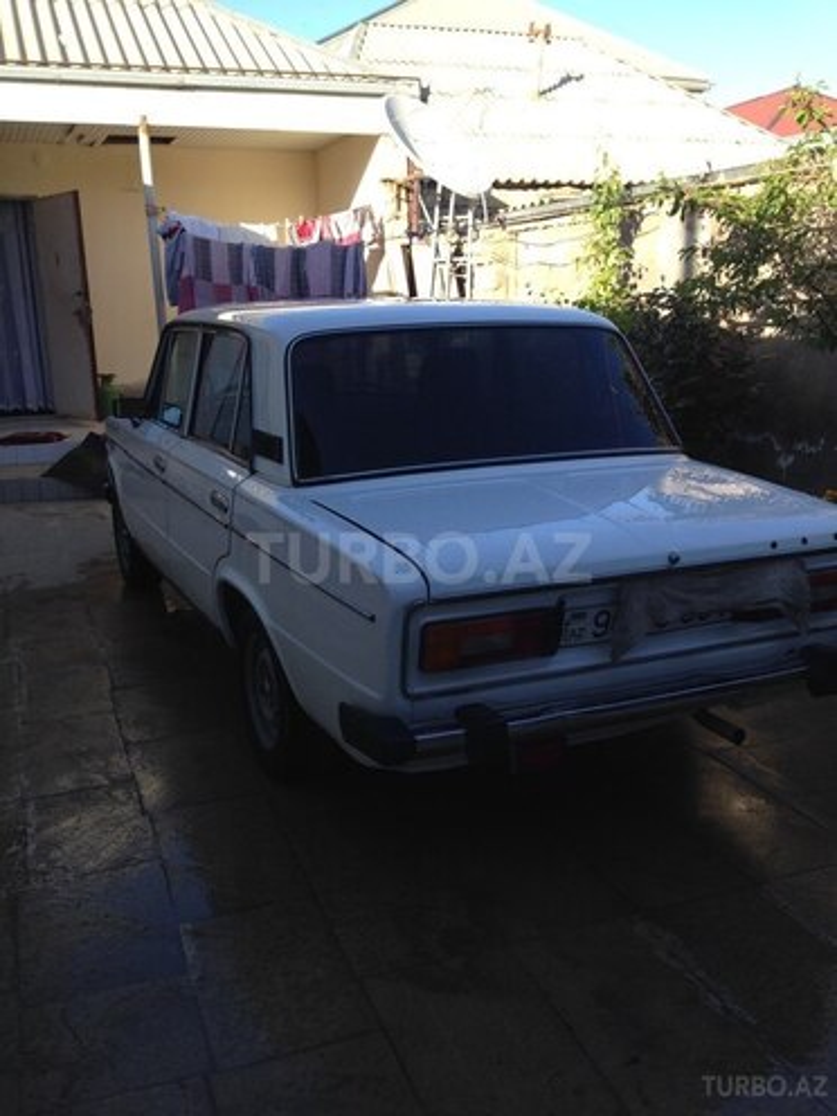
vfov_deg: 55.4
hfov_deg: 42.9
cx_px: 418
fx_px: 1064
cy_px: 558
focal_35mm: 33
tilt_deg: -12.6
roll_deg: +2.8
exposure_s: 1/531
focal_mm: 4.12
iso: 50
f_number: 2.4
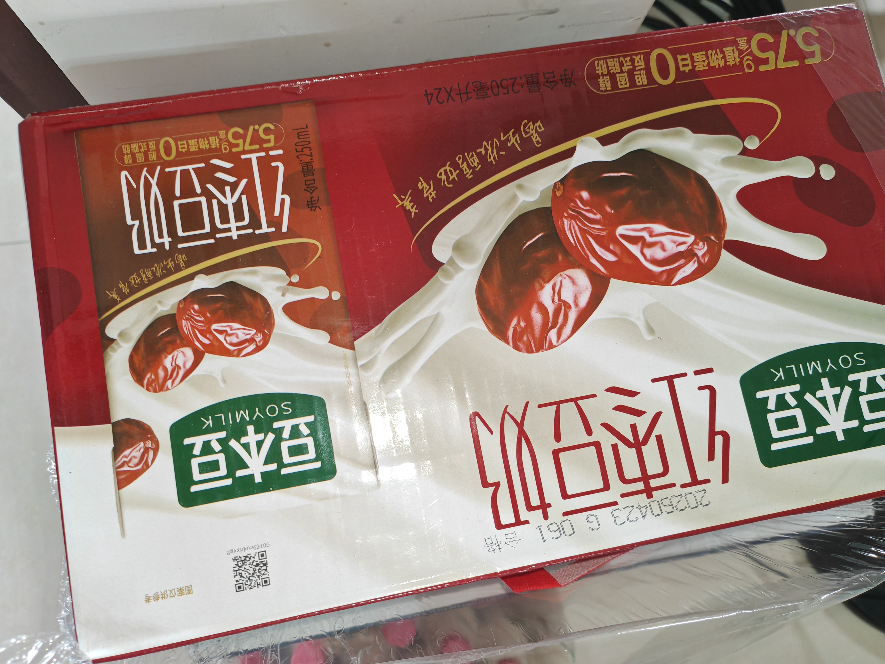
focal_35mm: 27
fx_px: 690
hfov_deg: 65.3
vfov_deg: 51.4
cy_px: 332
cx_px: 442
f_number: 1.9
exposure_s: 1/50
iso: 376
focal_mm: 5.52
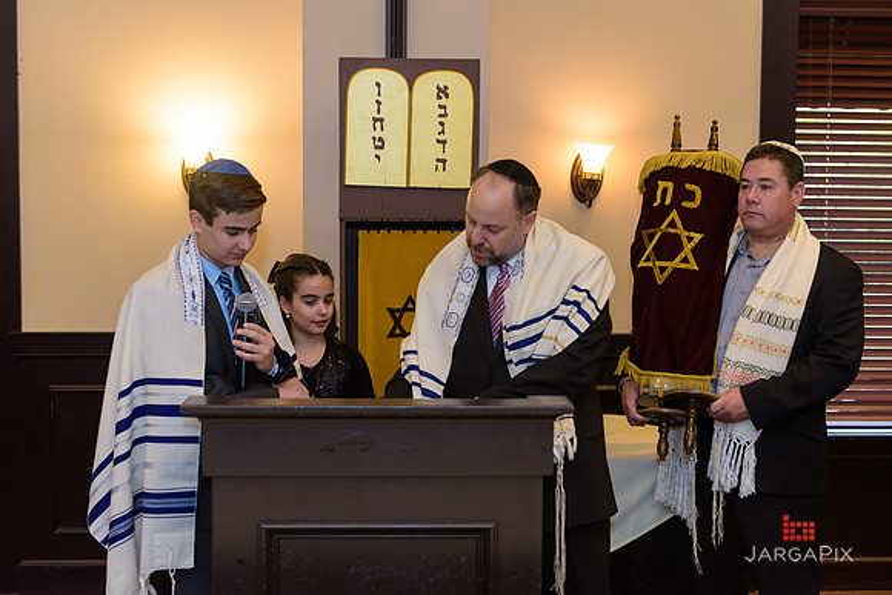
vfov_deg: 26.0
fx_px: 1289
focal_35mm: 52
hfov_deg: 38.2
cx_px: 446
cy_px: 298
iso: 1250
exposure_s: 1/125
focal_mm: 52
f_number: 3.2
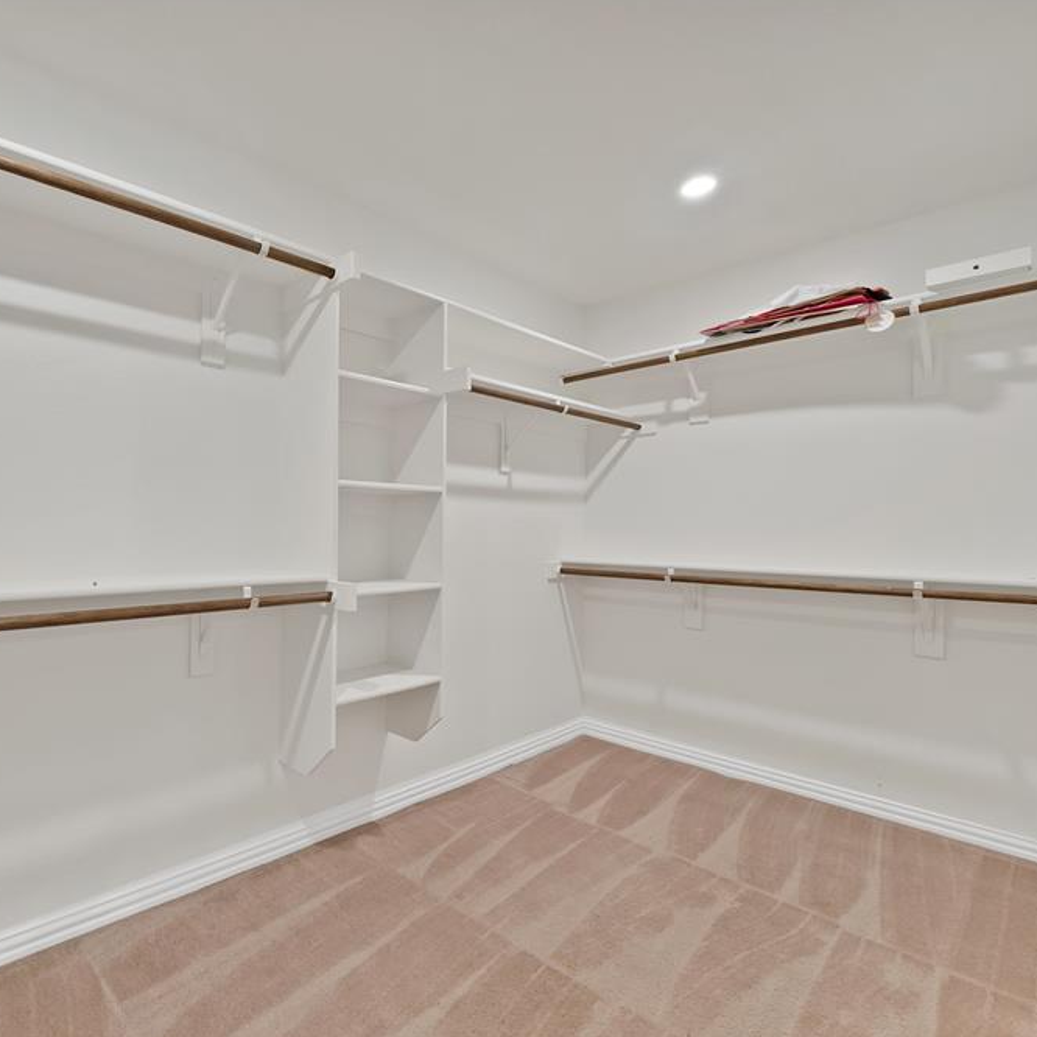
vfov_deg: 84.0
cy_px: 514
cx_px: 301
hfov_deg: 79.5
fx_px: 576
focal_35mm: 17
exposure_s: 1/1.67
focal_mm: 13
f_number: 9
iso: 640
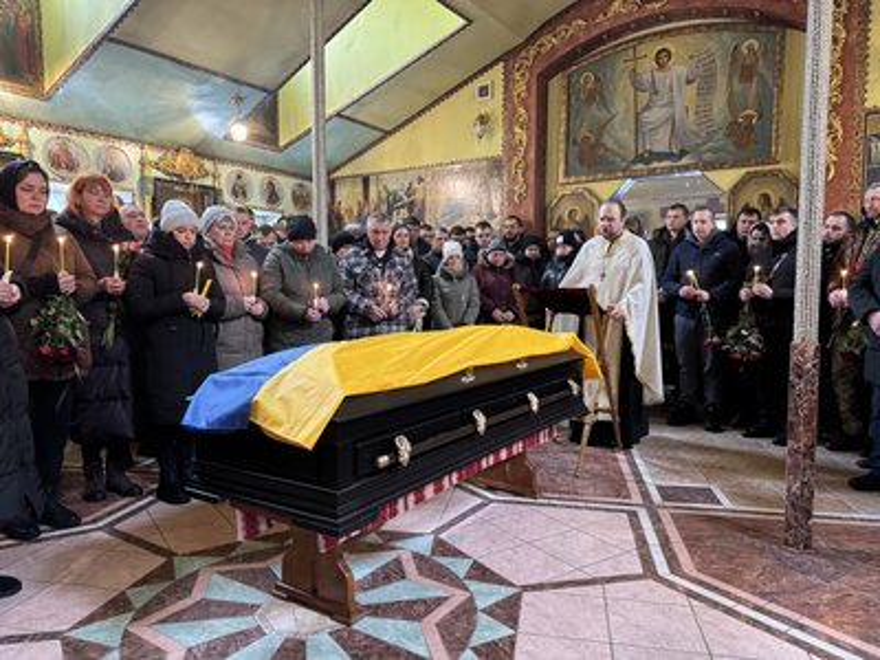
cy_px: 330
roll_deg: +0.0
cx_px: 440
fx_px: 610
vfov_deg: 56.8
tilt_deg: -4.1
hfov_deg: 71.6
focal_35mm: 24
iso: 800
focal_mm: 6.76
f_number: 1.78
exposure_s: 1/60
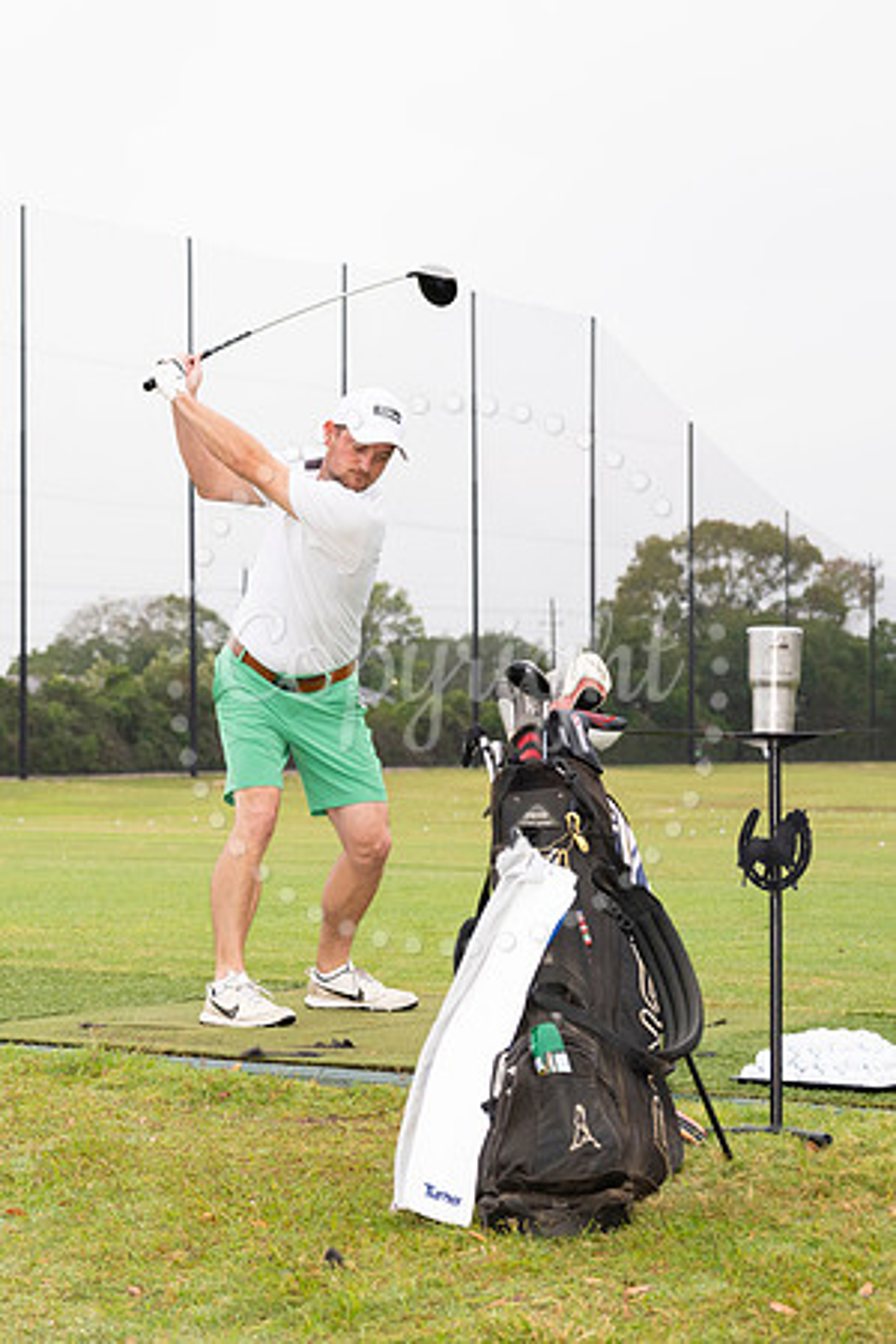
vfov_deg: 24.6
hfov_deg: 16.4
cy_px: 672
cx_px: 111
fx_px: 3080
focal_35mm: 83
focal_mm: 55
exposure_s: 1/125
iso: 800
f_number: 4.5
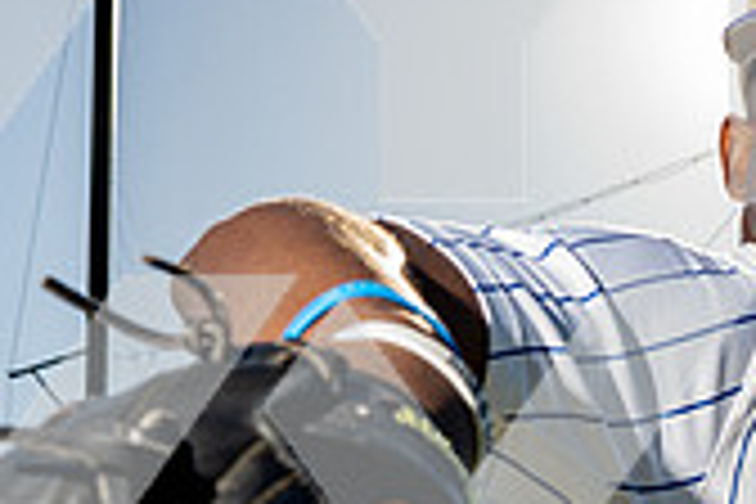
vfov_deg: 11.2
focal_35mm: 121
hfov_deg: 16.7
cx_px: 657
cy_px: 515
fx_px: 2541
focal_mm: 35
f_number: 7.1
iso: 64
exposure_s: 1/250
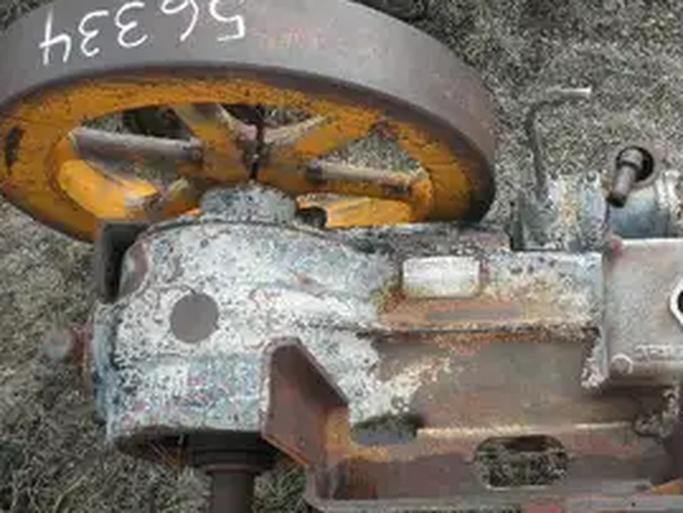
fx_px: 1026
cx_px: 470
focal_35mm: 52
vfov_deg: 28.0
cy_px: 317
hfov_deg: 36.3
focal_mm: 6.1
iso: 64
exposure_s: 1/250
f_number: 3.2
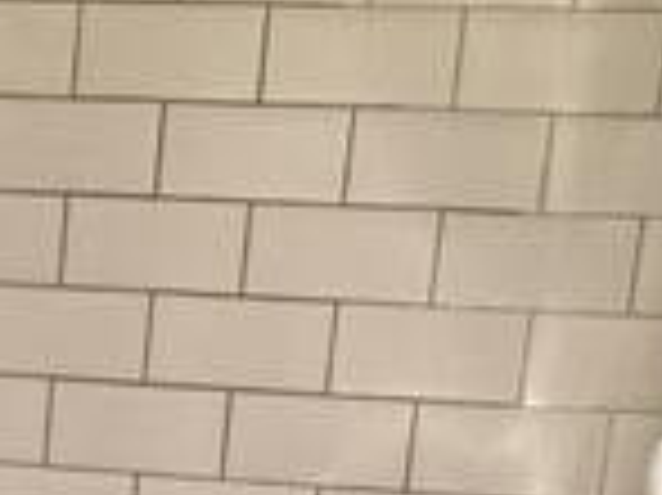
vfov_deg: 11.0
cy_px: 896
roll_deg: -1.7
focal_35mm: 126
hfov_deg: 14.7
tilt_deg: -17.2
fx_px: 2408
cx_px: -293
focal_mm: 4.15
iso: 200
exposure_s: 1/33
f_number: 2.2
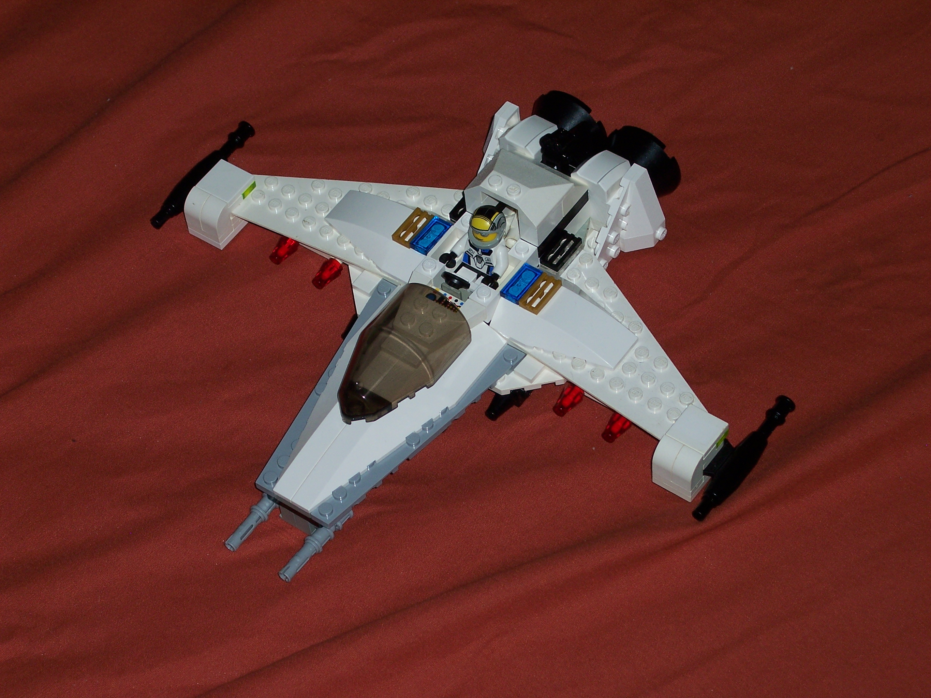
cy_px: 349
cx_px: 466
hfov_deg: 16.8
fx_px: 3147
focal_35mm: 117
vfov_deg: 12.7
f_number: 6.7
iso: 100
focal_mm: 24
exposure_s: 1/1000
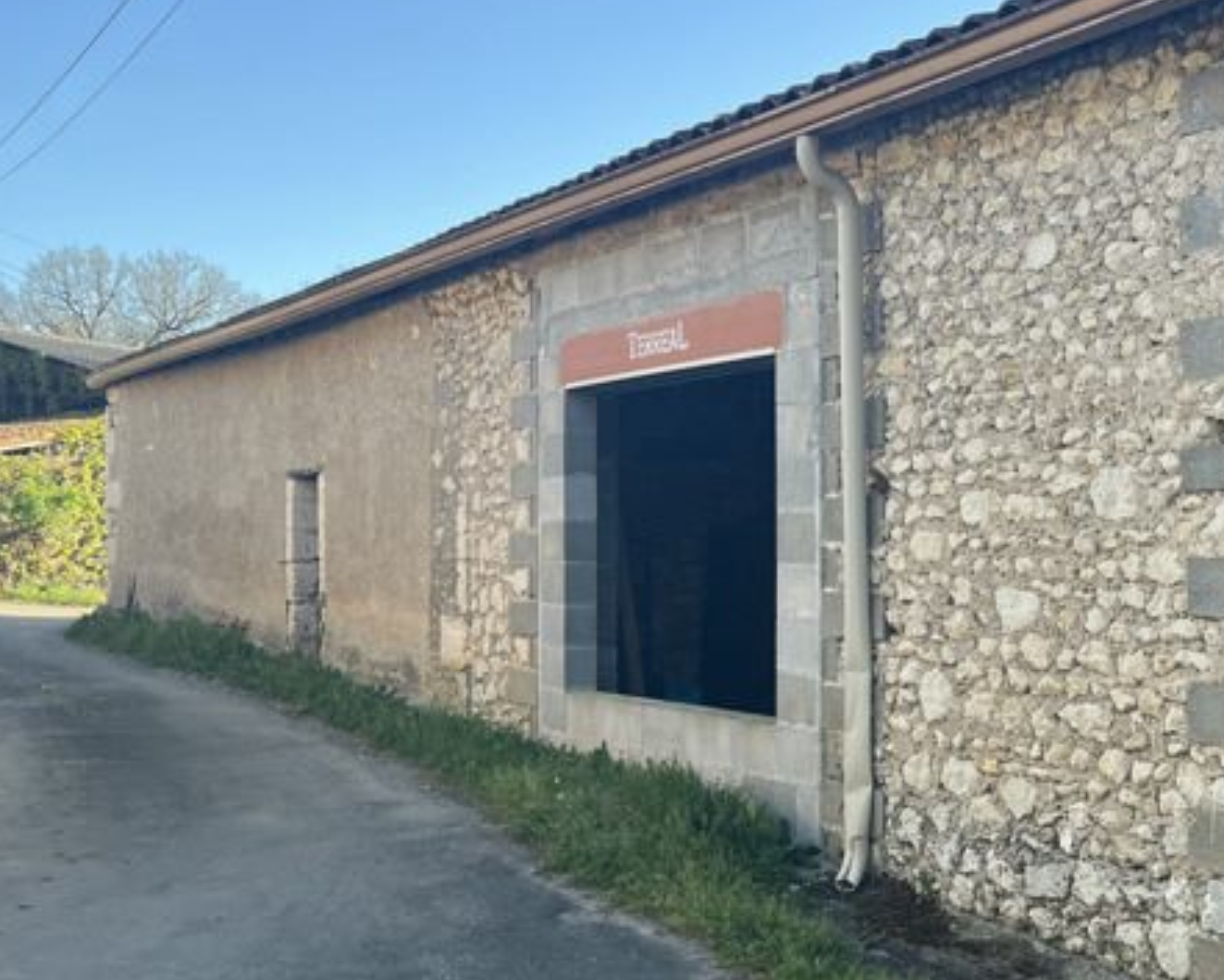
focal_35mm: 46
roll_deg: +0.3
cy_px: 527
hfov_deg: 38.3
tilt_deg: +0.9
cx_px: 1041
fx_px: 1667
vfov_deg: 32.7
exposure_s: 1/561
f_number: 1.6
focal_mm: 5.1
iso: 50
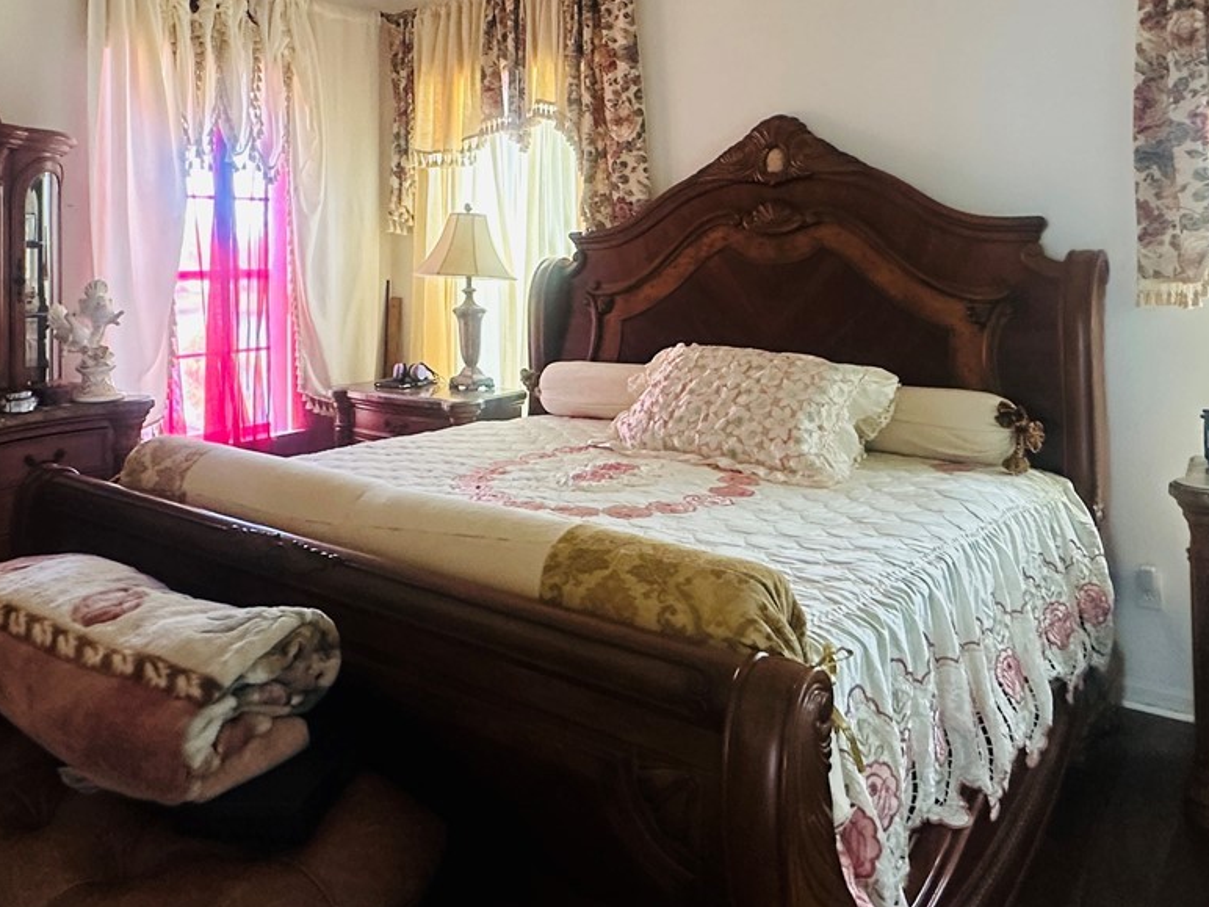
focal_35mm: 29
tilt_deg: +1.1
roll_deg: +0.3
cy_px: 237
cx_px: 518
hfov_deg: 61.4
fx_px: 1013
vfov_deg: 46.6
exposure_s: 1/69
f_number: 2.2
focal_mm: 2.22
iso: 320
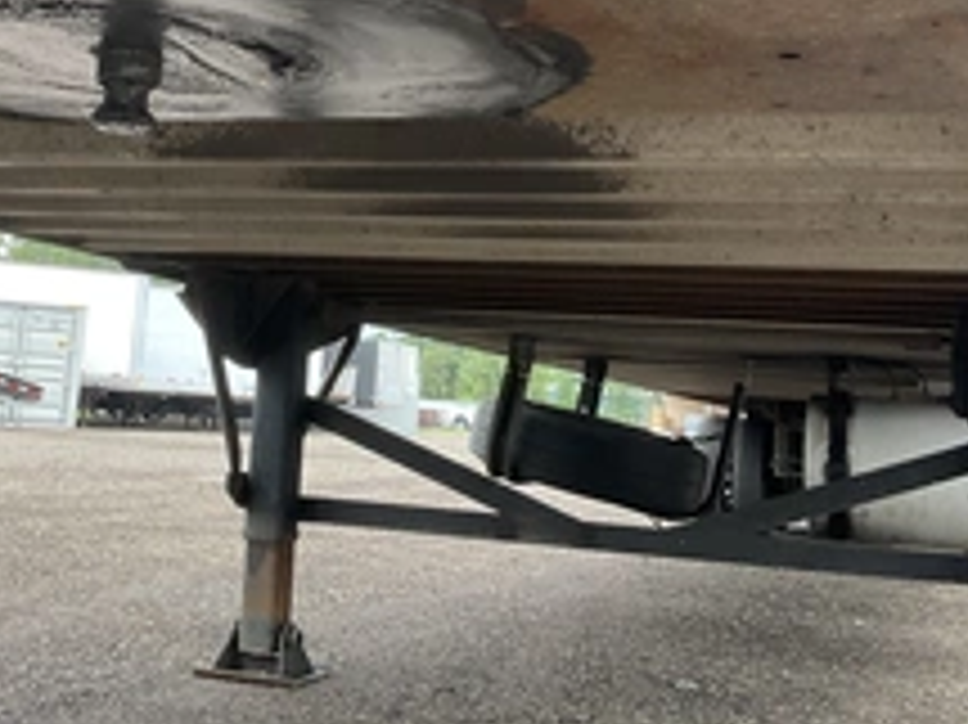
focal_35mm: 54
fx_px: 1509
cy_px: 148
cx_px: 414
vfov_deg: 26.5
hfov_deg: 35.5
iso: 64
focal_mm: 3
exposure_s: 1/102
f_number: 1.8
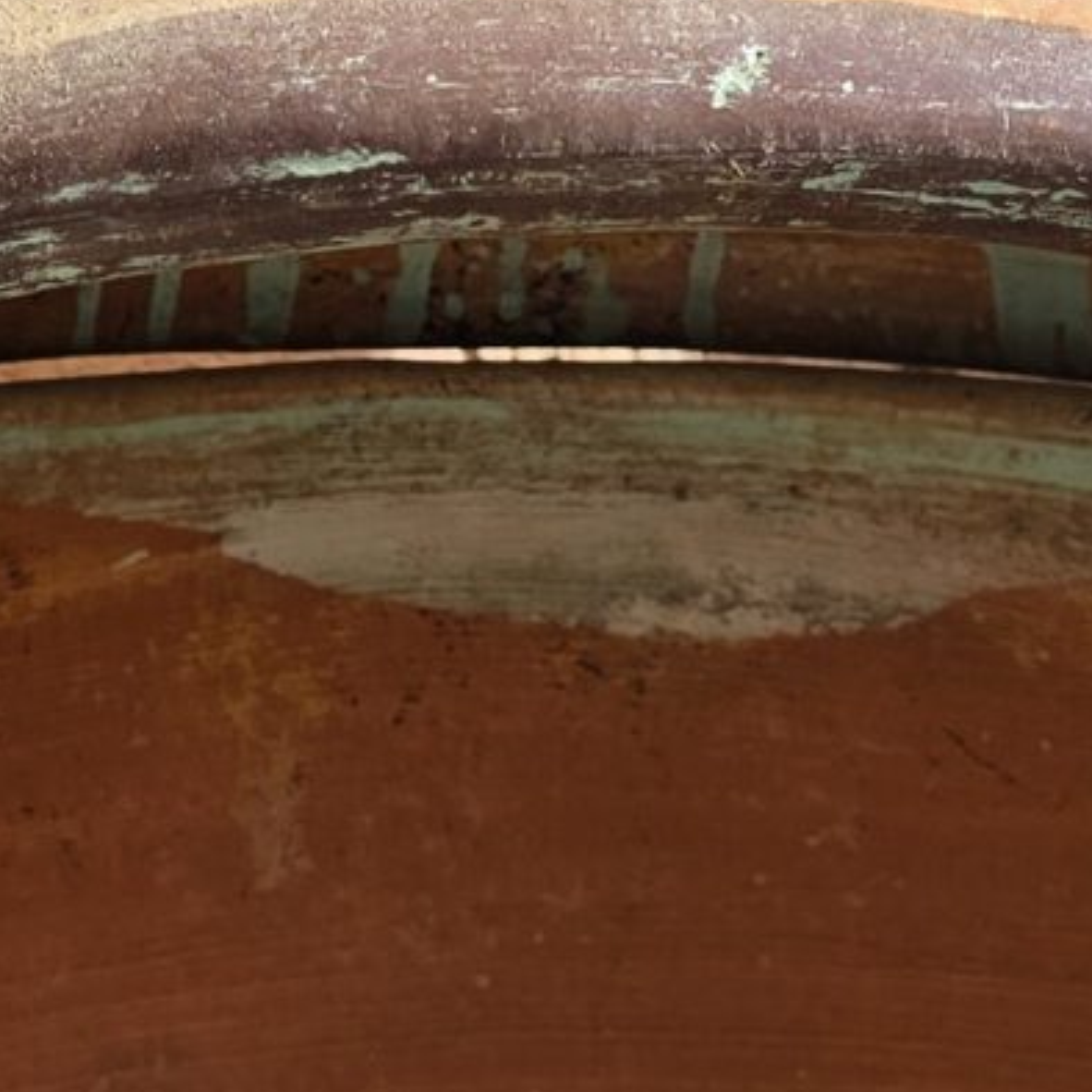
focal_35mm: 132
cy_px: 358
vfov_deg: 13.2
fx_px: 4711
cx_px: 299
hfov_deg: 13.2
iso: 12
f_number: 1.7
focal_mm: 6.3
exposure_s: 1/377
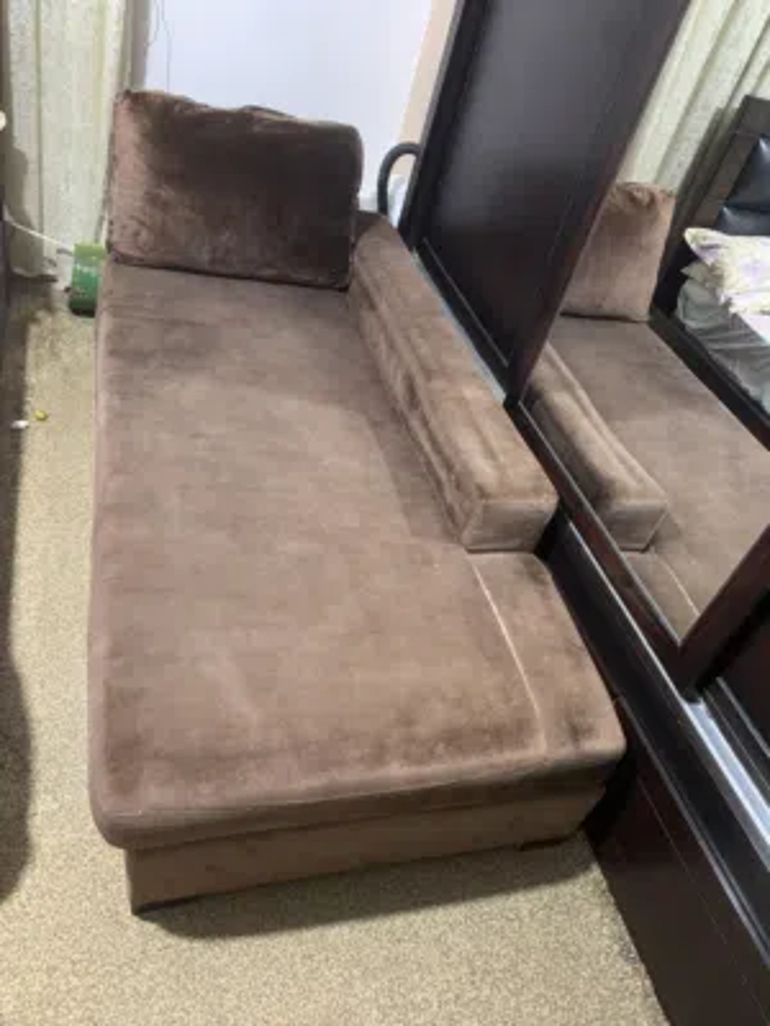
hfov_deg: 53.1
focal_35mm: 26
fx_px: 771
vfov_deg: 67.3
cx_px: 385
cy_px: 513
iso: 400
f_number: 1.8
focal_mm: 4.25
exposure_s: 1/25
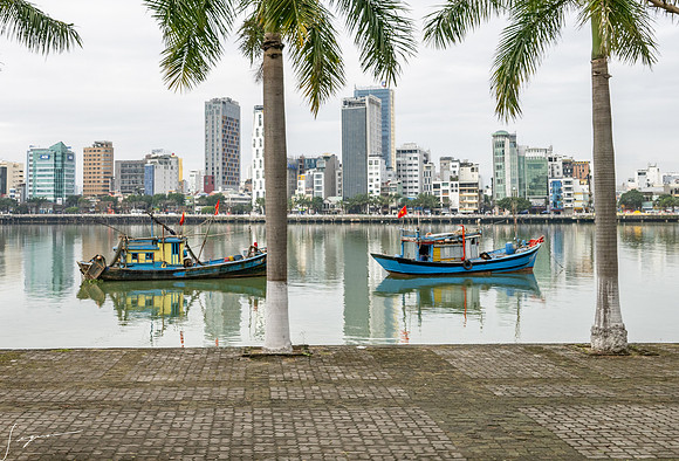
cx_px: 261
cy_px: 141
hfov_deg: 41.4
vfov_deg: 28.7
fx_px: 893
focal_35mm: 47
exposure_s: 1/1000
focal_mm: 24
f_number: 4.5
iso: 250
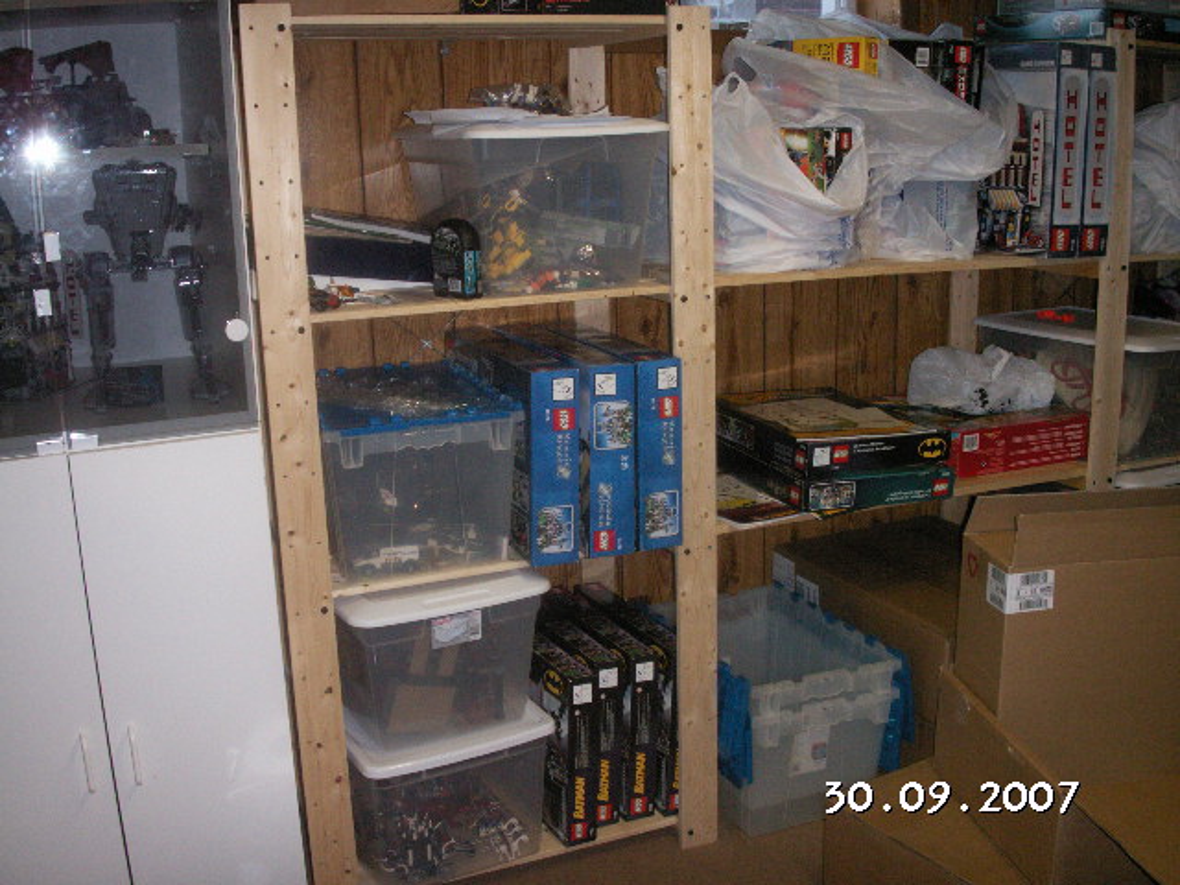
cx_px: 590
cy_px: 442
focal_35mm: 37
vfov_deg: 38.7
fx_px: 1261
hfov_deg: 50.1
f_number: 3.5
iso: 160
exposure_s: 1/40
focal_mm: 7.7
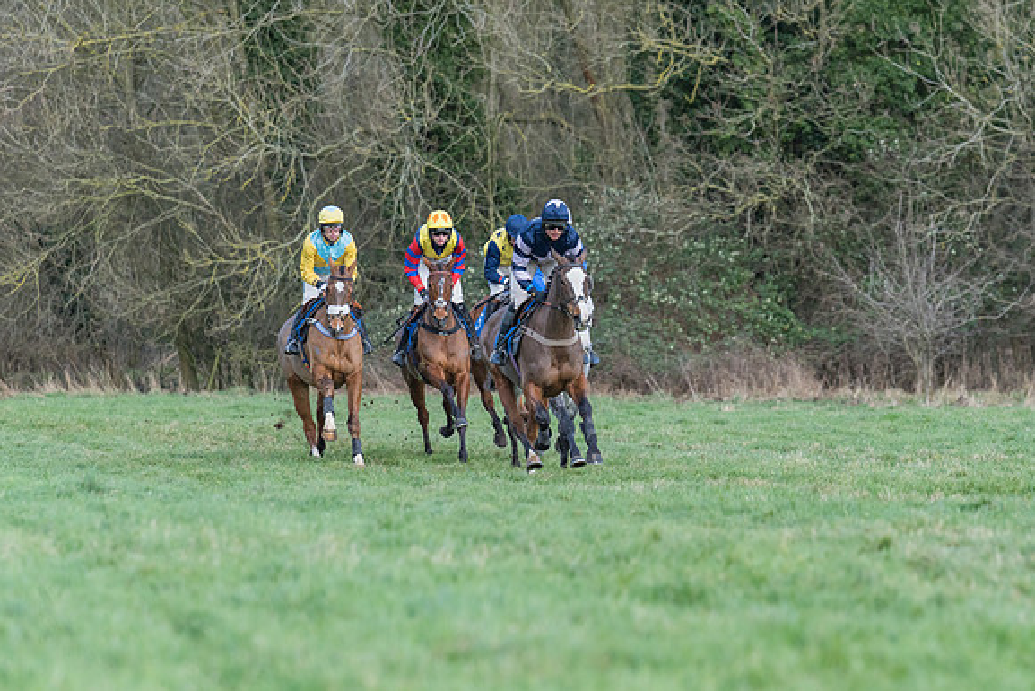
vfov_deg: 4.5
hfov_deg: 6.7
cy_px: 300
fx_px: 8828
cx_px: 620
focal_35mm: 307
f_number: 4
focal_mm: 200
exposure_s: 1/1000
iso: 800
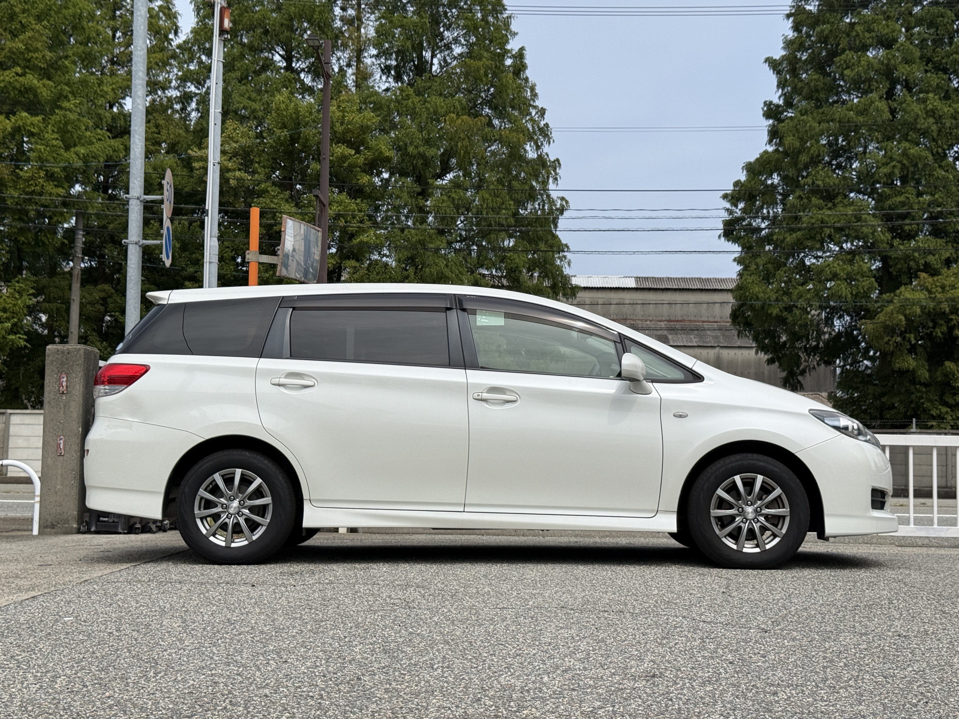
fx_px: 1330
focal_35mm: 48
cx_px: 480
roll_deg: -0.5
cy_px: 360
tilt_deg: +4.4
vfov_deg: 30.3
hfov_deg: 39.7
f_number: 1.78
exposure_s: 1/7874
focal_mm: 6.76
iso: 64
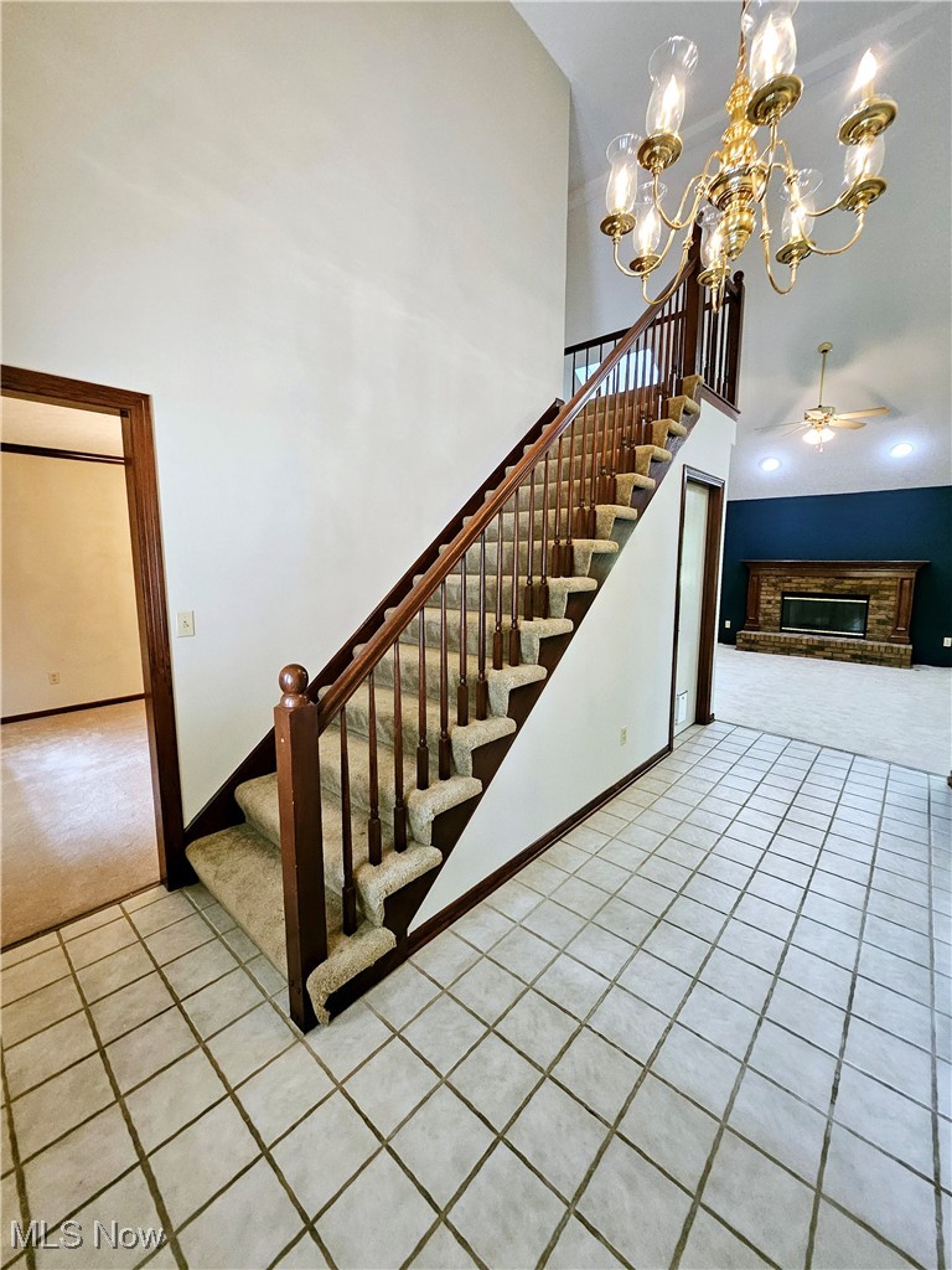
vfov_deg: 106.2
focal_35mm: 13
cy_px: 635
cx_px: 476
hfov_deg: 89.9
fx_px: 477
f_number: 2.2
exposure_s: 1/60.2
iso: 200
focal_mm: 1.74
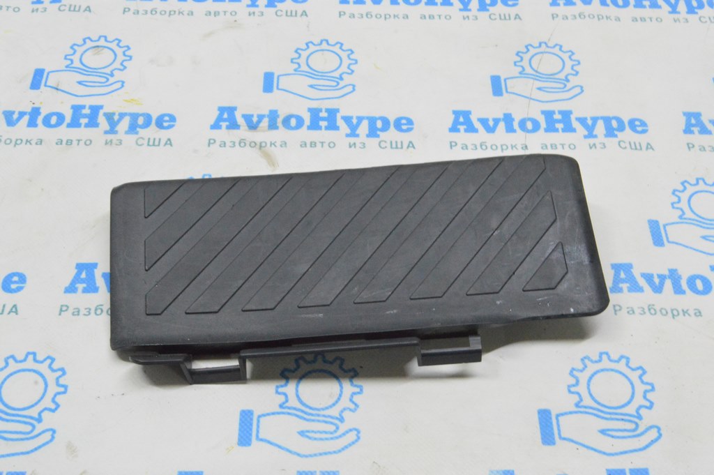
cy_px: 238
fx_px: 951
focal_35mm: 48
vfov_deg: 28.0
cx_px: 357
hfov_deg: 41.1
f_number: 20
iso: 6400
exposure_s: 1/20
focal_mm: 32
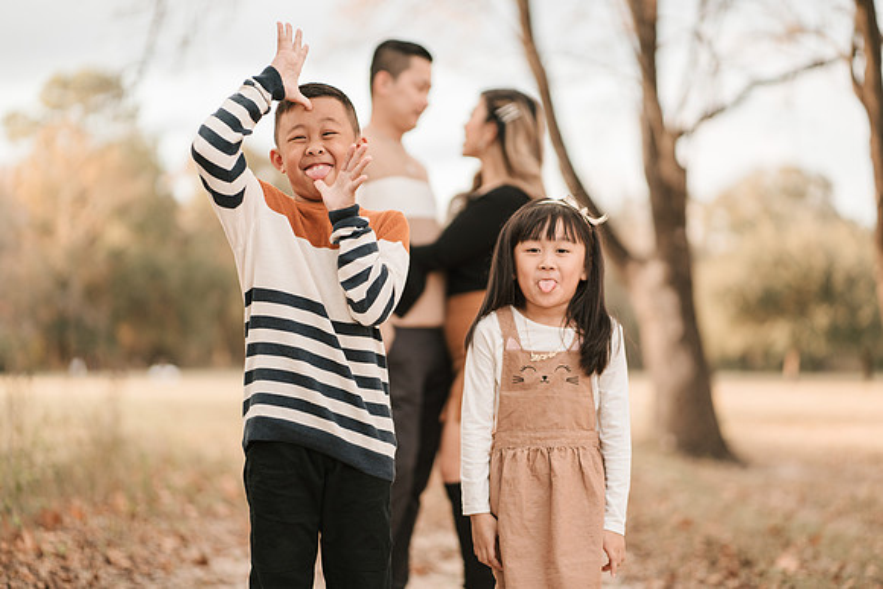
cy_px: 294
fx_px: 2085
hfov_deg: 23.9
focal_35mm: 85
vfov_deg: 16.1
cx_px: 442
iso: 200
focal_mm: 85
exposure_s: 1/800
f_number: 1.8
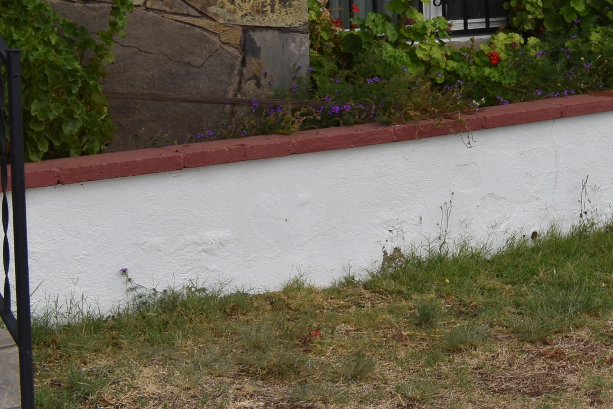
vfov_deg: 14.3
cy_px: -80
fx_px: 1583
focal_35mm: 93
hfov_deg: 20.1
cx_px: 790
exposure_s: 1/200
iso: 100
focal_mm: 22
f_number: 10
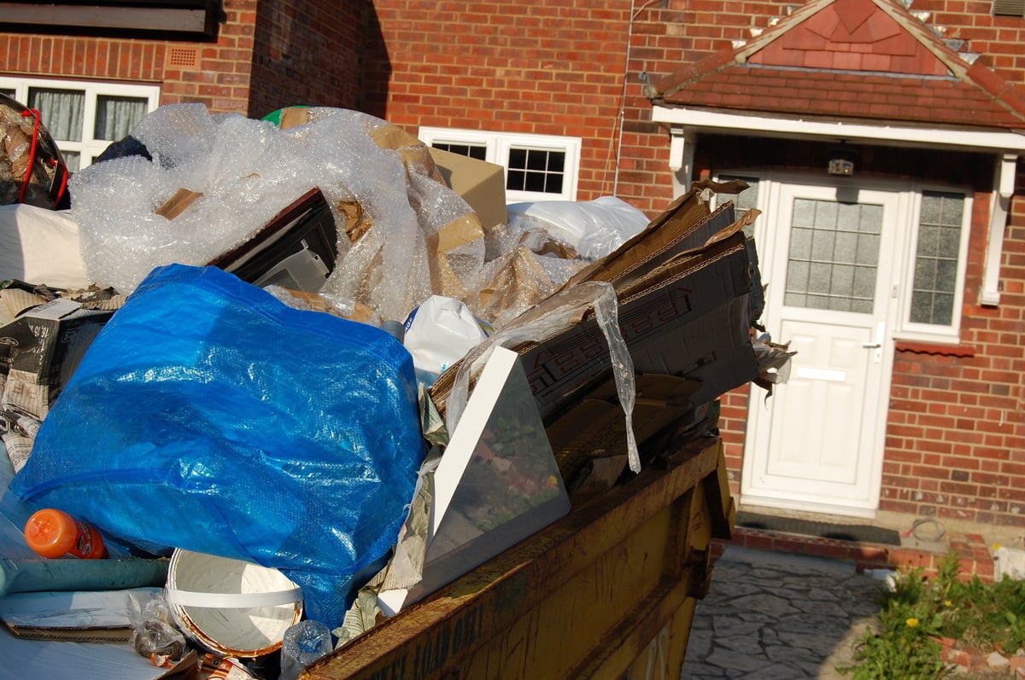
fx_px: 1493
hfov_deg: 37.9
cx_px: 512
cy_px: 340
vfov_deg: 25.7
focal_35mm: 52
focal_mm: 35
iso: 200
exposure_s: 1/320
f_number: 9
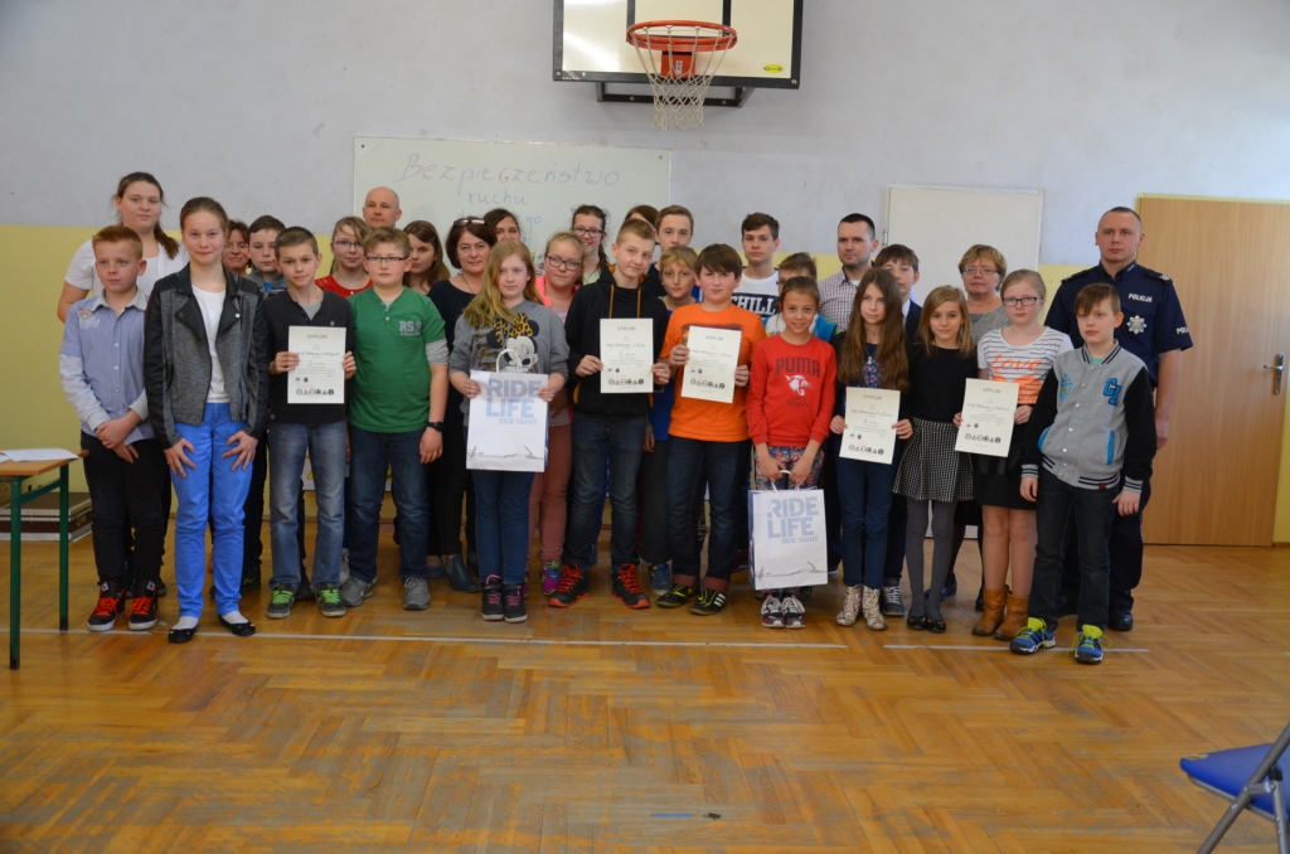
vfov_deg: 36.7
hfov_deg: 53.2
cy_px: 427
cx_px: 645
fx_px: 1287
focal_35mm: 36
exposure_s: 1/60
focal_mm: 24
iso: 720
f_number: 4
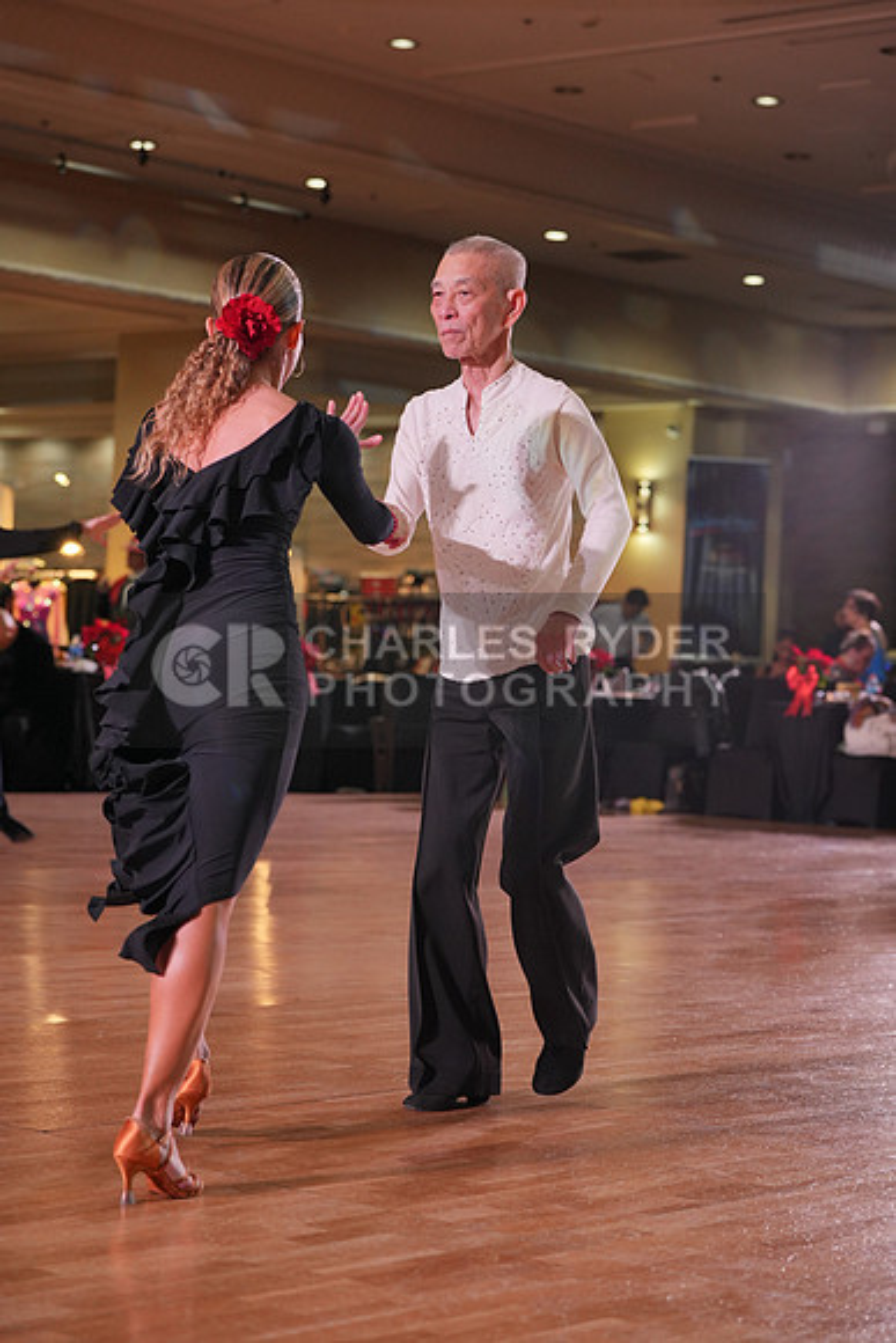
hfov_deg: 18.2
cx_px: 448
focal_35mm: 75
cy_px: 672
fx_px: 2798
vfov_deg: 27.0
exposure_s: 1/400
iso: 1250
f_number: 4
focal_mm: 75
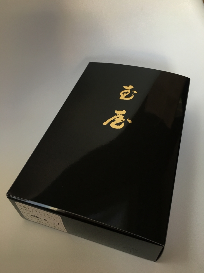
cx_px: 102
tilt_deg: -49.7
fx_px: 228
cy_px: 136
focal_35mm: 29
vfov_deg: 61.7
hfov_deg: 48.2
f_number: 2.2
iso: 32
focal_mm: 4.15
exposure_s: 1/15
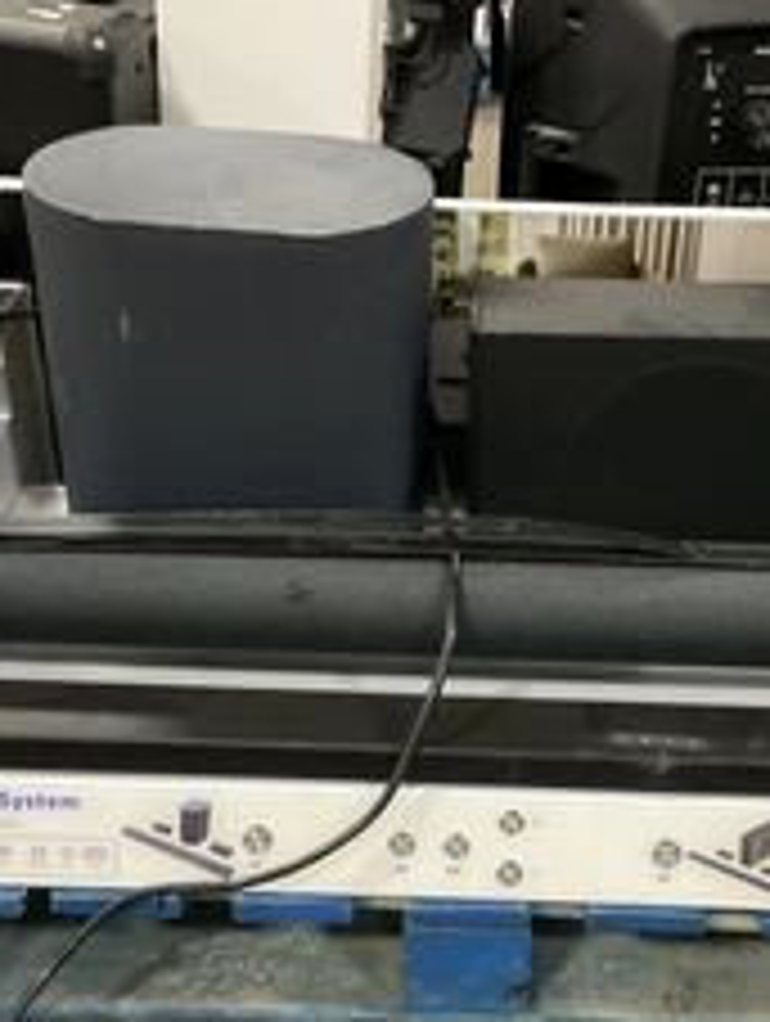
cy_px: 657
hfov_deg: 28.5
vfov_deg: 37.1
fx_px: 1508
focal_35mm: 51
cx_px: 495
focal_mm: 3
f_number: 1.8
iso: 250
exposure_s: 1/40
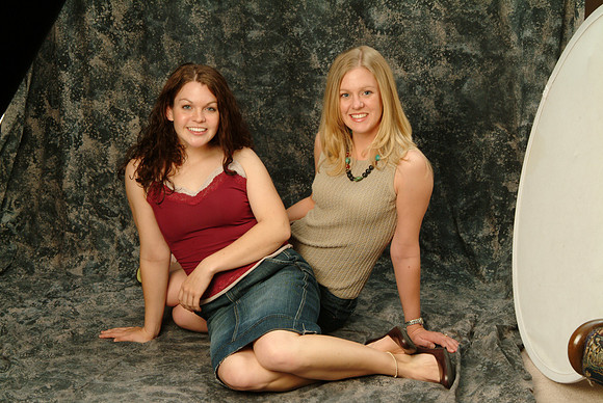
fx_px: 1333
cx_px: 302
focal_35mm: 80
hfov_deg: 25.5
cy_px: 202
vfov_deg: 17.2
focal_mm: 53
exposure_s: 1/125
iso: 400
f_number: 13
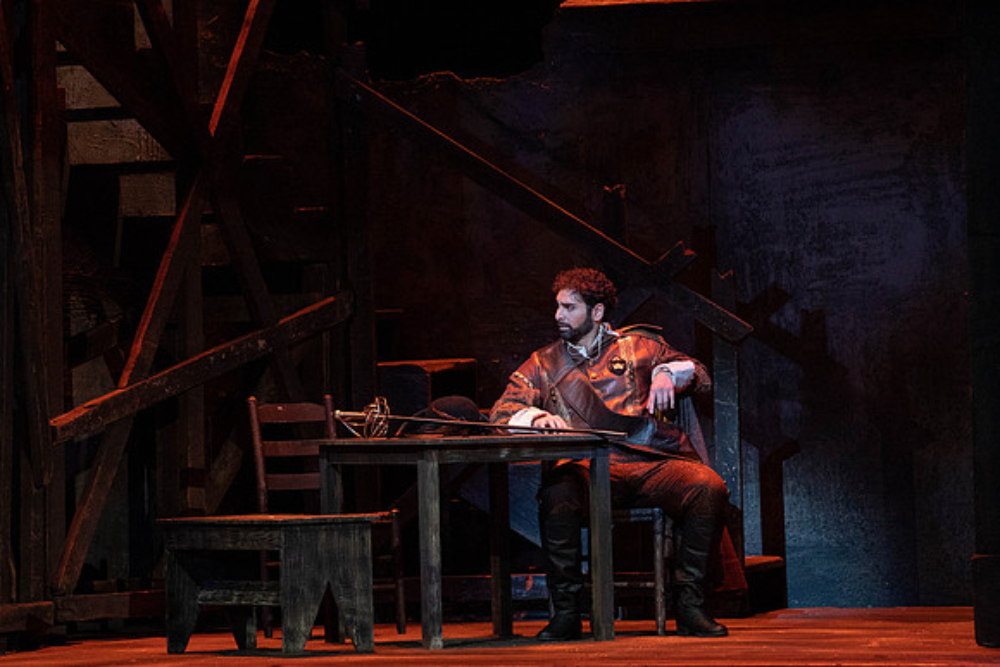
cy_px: 264
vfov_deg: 5.5
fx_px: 6923
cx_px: 390
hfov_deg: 8.3
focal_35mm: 249
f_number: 7.1
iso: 6400
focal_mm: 200
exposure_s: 1/200
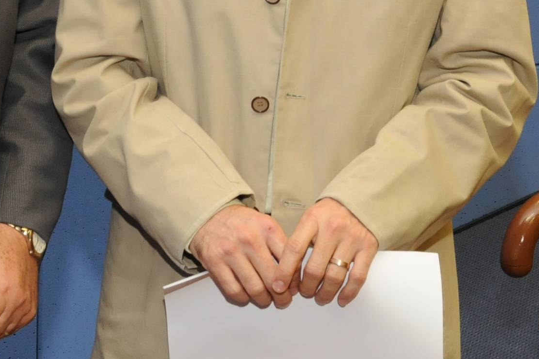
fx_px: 1422
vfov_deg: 13.9
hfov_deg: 21.2
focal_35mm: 95
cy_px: -104
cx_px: 113
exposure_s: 1/60
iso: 800
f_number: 7.1
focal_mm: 22
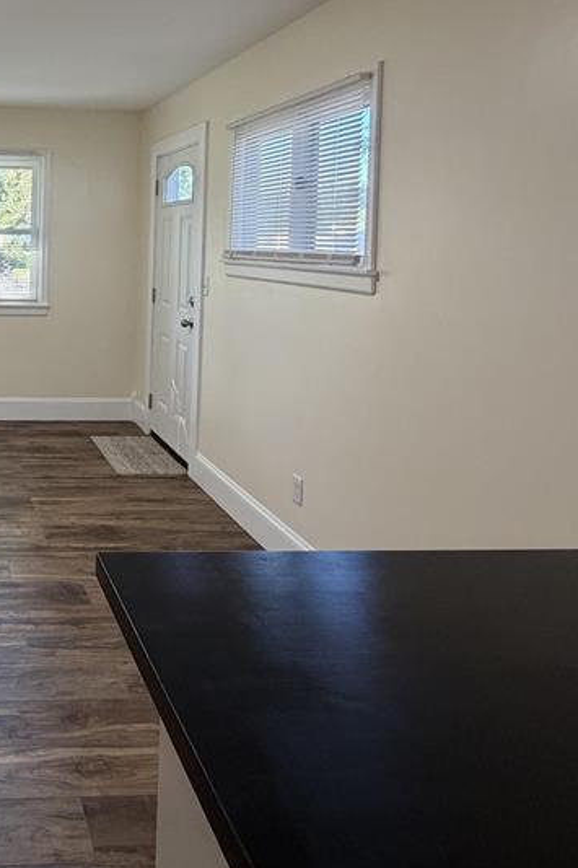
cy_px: 261
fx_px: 675
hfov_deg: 39.9
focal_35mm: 28
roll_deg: -1.0
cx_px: -20
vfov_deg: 63.1
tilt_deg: -2.4
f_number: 2.2
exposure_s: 1/120
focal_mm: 2.22
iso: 320
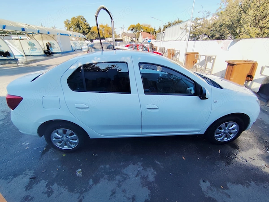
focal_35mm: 16
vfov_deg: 78.2
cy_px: 101
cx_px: 134
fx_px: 124
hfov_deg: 94.5
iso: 50
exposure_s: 1/731
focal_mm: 1.65
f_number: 2.2
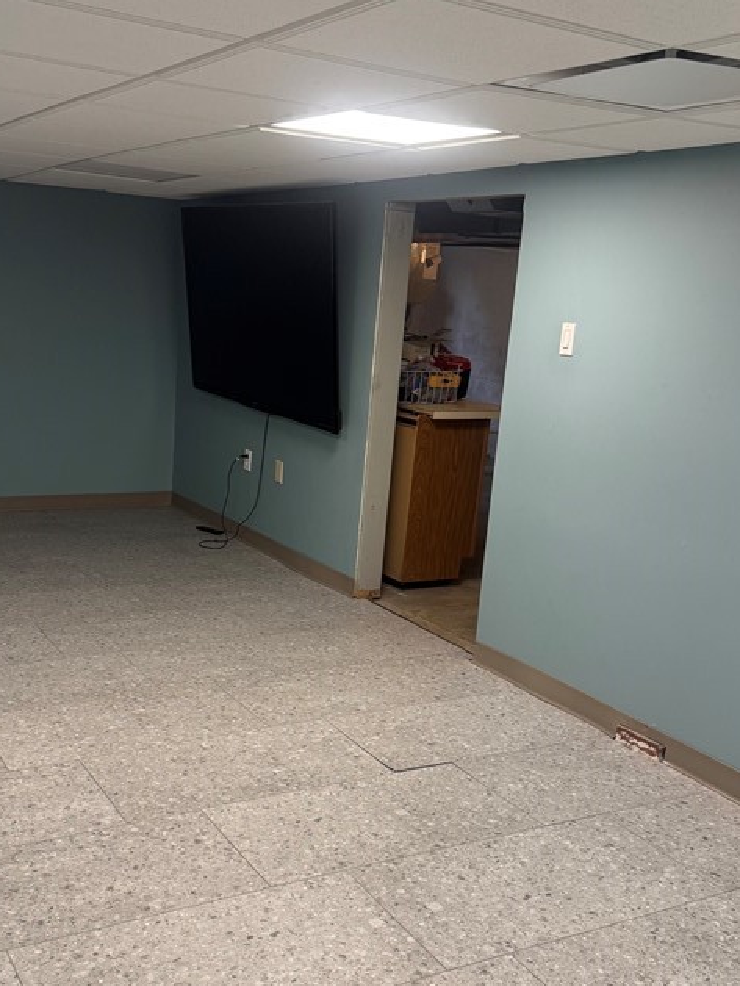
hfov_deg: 36.7
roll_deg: -3.3
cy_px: 565
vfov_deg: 47.7
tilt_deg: -14.4
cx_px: 283
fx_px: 1111
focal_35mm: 39
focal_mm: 6.76
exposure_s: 1/120
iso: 160
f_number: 1.78
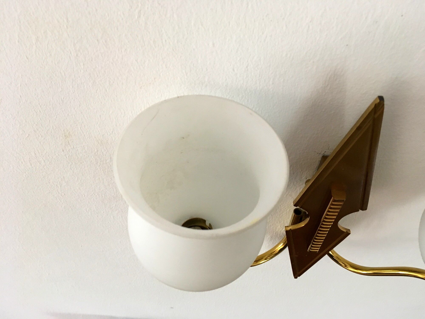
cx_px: 212
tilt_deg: -52.7
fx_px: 356
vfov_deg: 48.2
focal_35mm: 29
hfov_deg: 61.7
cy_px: 160
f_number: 2.2
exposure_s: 1/33
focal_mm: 4.15
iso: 160
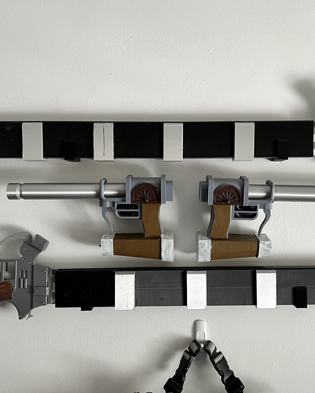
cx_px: 173
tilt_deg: -0.2
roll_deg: +0.0
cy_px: 194
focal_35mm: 35
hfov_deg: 42.2
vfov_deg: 51.5
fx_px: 408
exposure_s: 1/63
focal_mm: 5.7
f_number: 1.5
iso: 125
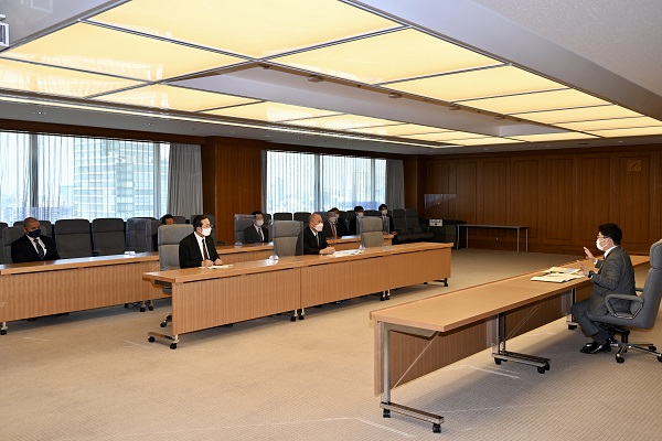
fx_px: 552
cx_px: 331
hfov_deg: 61.9
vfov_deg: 43.6
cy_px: 220
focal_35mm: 30
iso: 200
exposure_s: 1/125
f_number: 5.6
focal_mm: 30
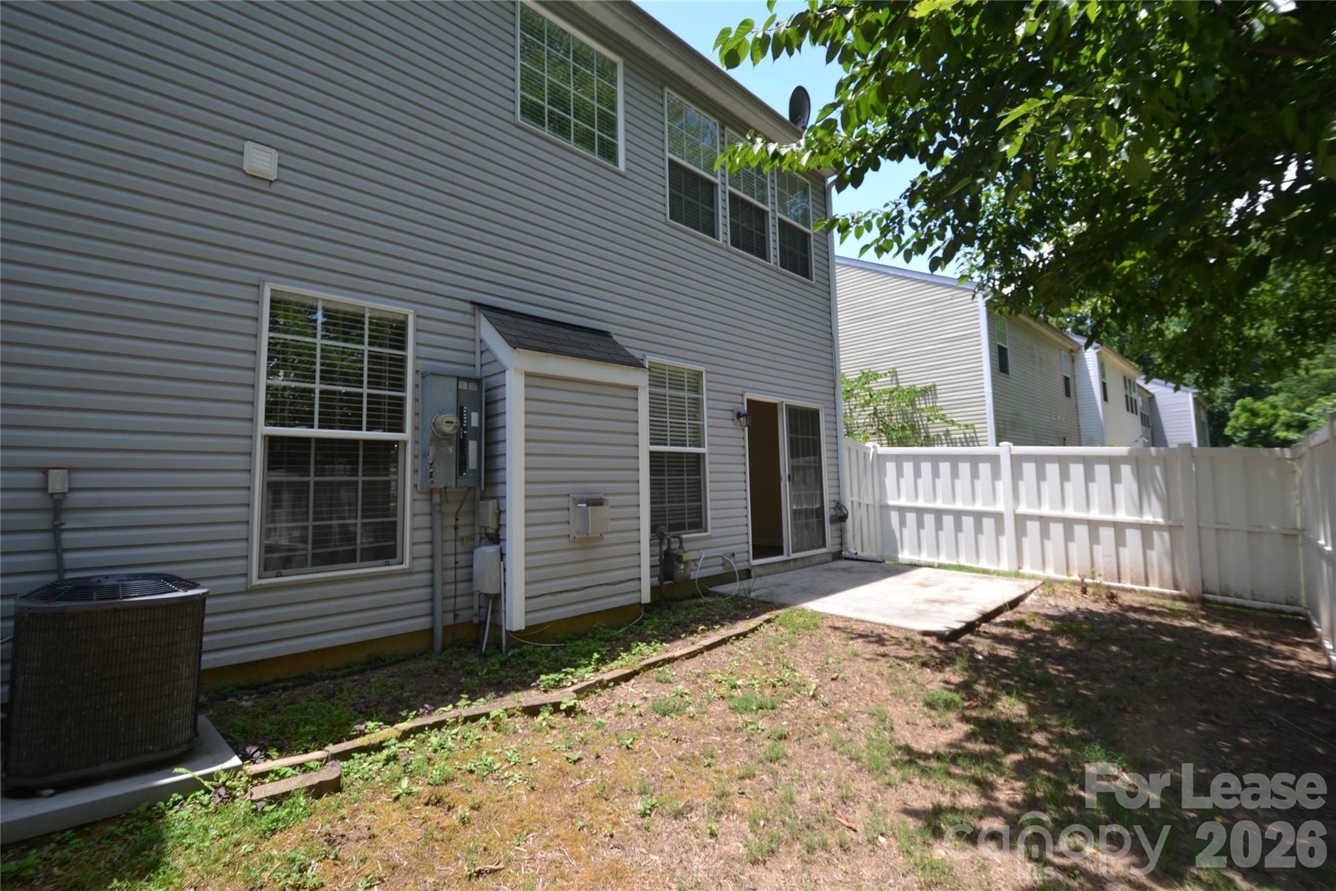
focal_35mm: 15
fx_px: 557
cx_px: 668
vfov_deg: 77.3
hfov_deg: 100.4
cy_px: 446
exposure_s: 1/125
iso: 100
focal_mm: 10
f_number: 5.6
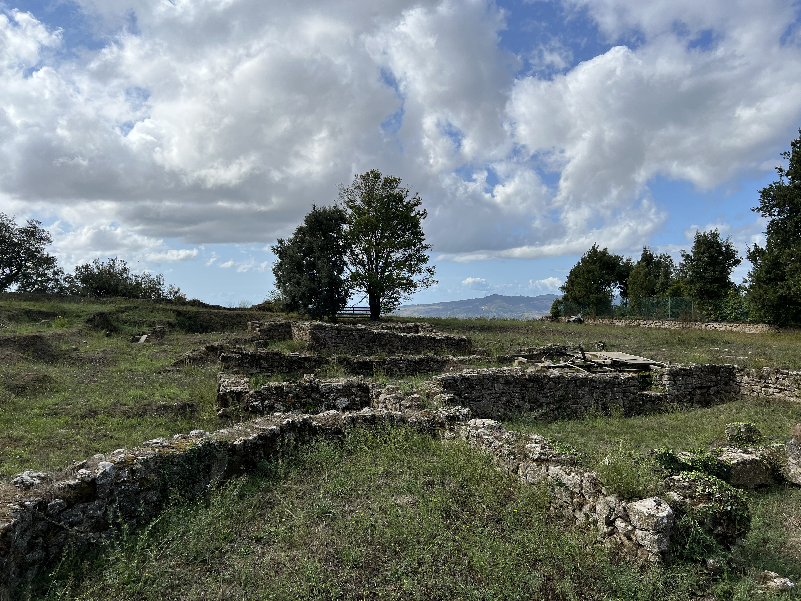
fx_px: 602
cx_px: 400
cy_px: 300
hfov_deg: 67.3
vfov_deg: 53.1
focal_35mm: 26
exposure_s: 1/6993
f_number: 1.5
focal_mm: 5.7
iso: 50
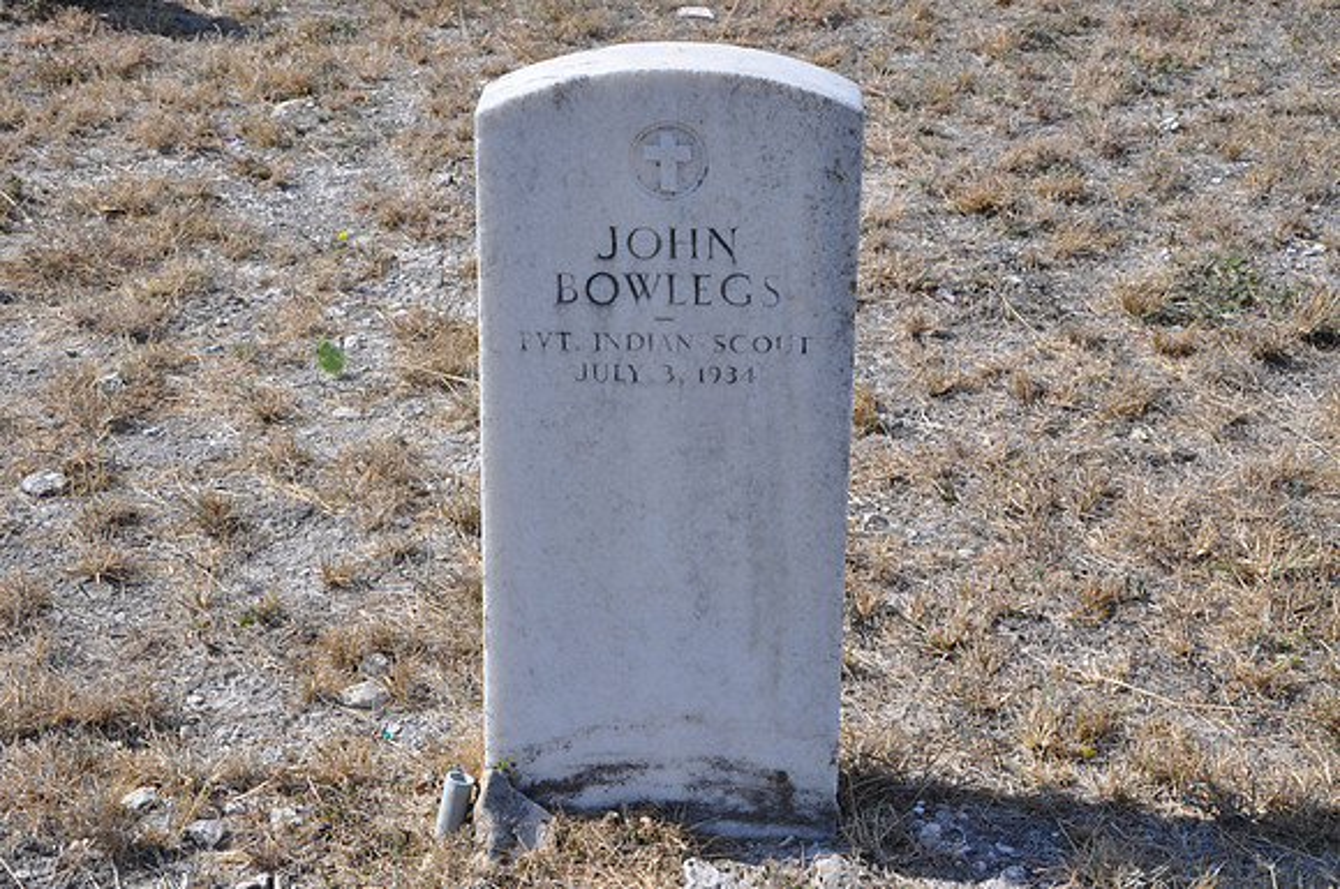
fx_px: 2509
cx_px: 670
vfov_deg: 20.1
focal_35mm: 68
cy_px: 444
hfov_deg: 29.9
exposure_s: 1/100
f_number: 10
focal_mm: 45
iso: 200
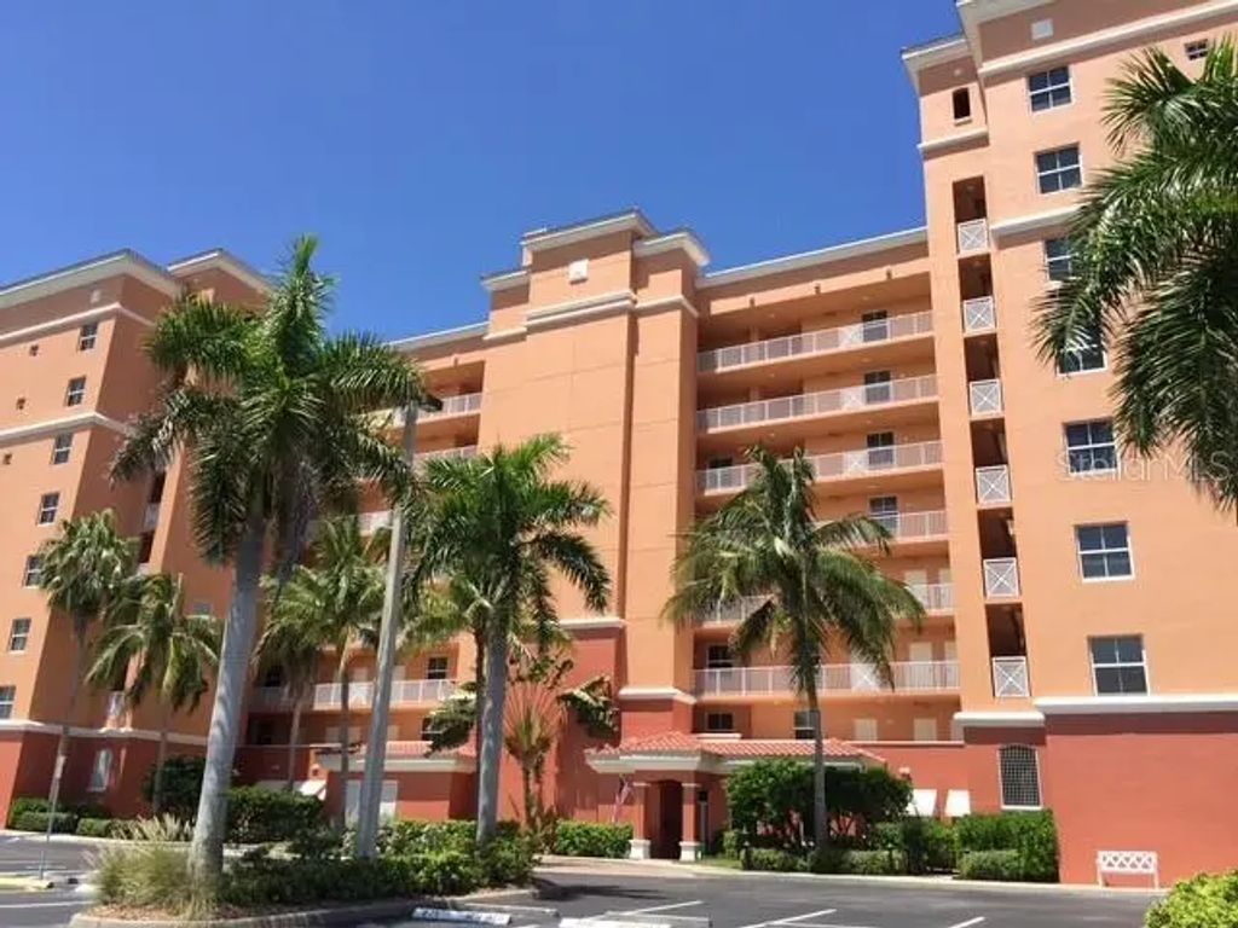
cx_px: 619
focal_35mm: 29
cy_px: 464
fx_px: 1037
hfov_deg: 61.7
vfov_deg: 48.2
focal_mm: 4.15
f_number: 2.2
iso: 32
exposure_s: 1/1319
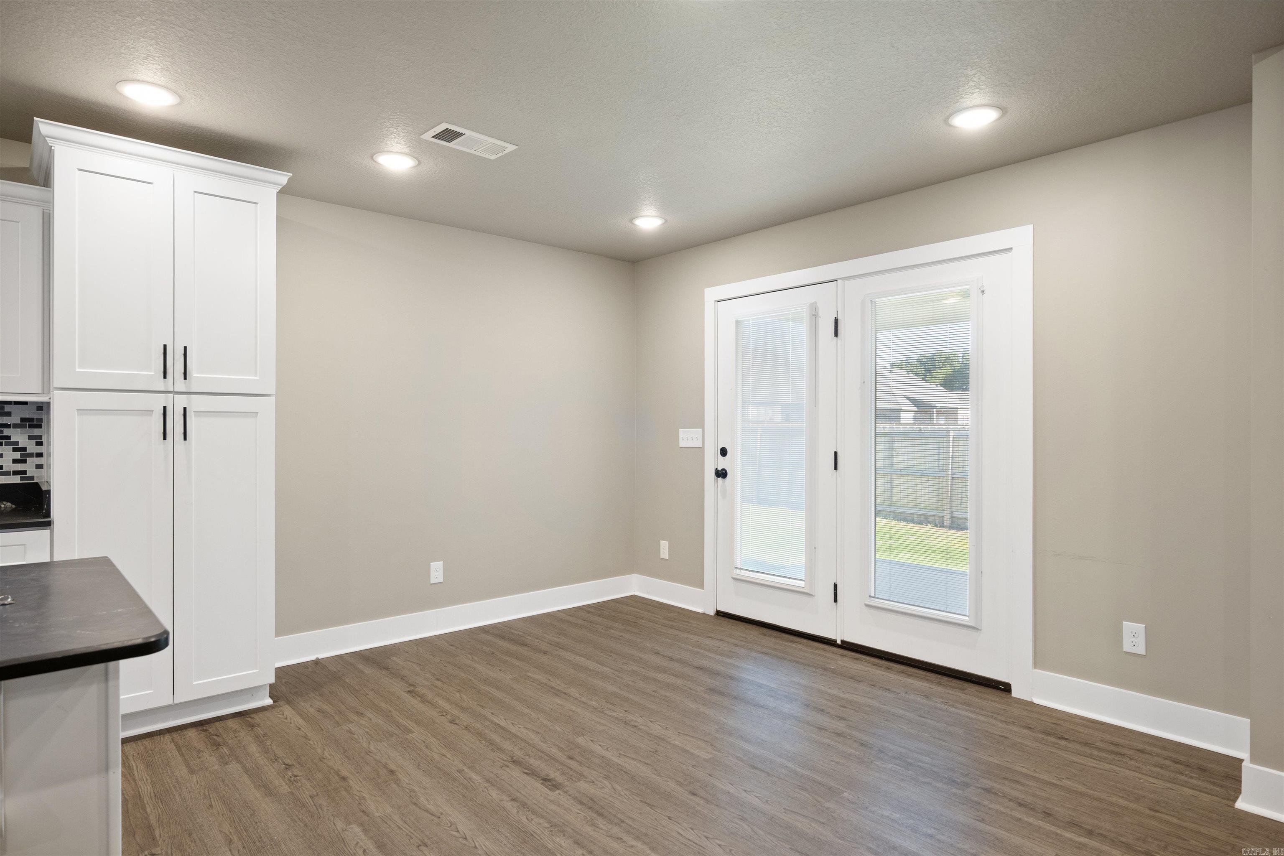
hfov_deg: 84.0
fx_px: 713
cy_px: 428
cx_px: 642
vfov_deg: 61.9
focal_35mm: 20
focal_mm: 20
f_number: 5.6
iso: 1250
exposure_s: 1/25
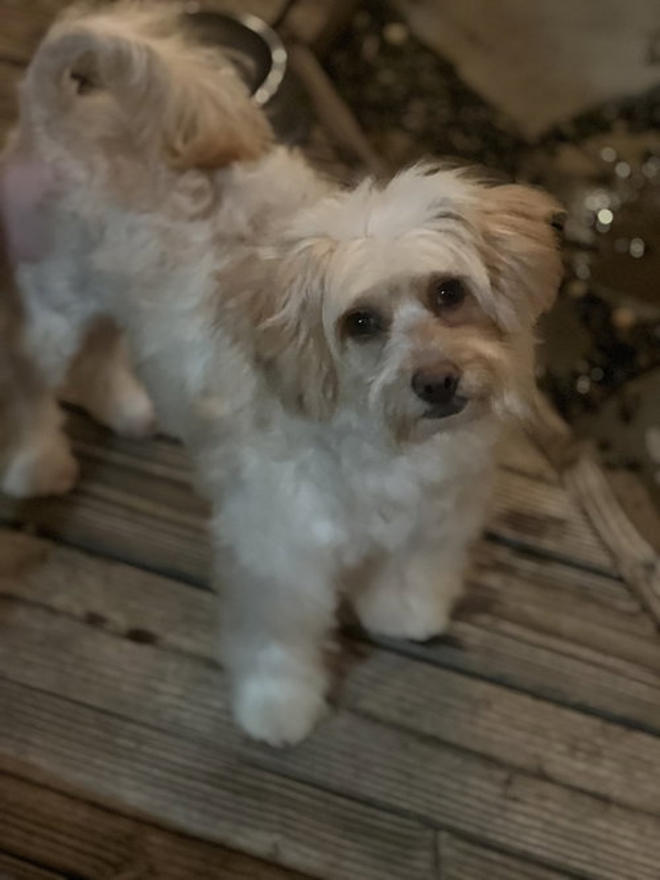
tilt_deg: -46.6
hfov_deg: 19.1
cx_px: 330
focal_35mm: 77
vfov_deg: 25.3
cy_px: 440
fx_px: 1958
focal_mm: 9
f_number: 2.8
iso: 1600
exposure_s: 1/15
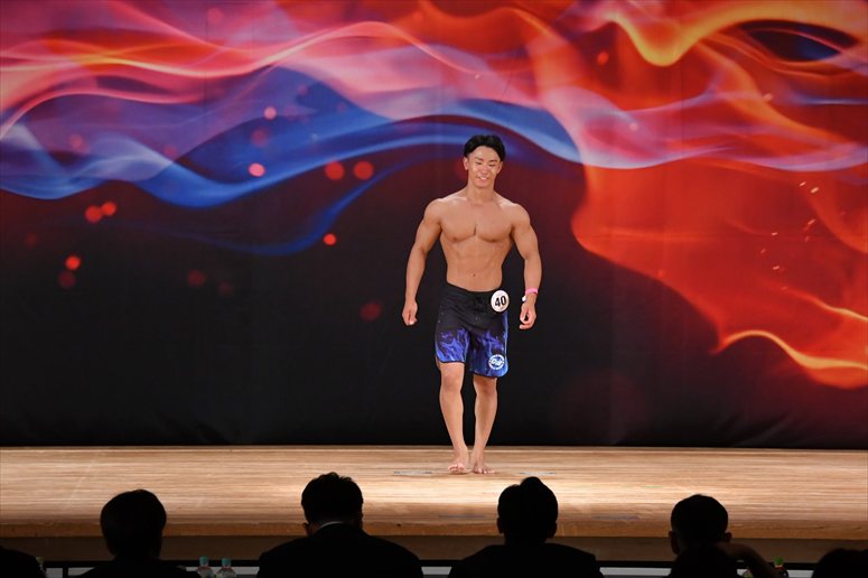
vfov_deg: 7.3
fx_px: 4507
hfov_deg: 11.0
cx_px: 434
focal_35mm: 187
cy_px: 289
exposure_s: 1/400
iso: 3200
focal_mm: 125
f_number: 5.6
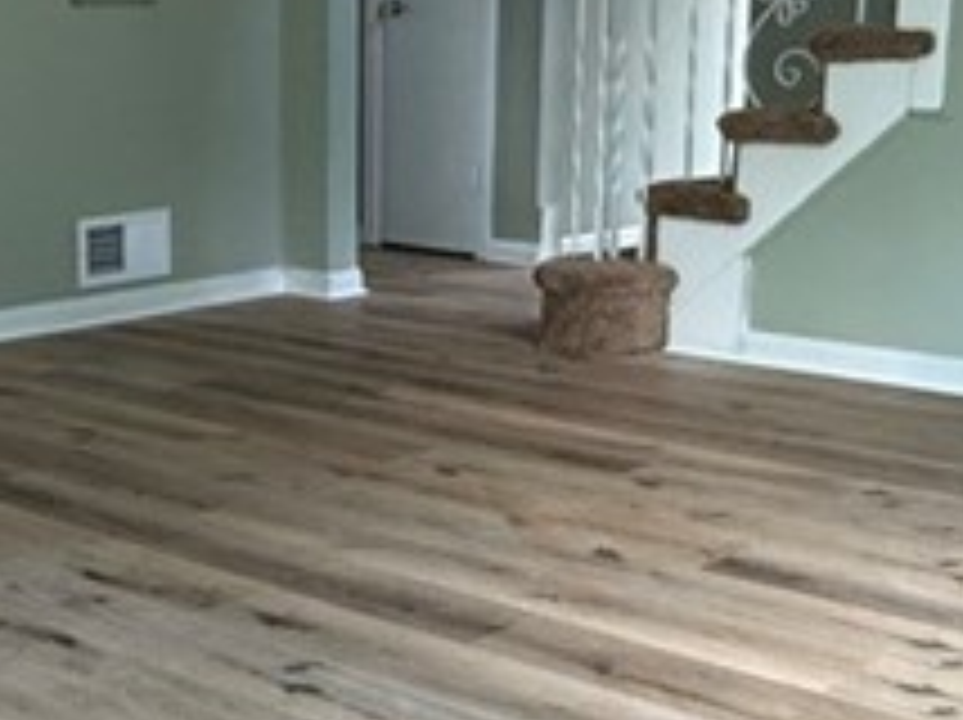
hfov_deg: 28.7
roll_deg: -0.2
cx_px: 270
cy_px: 382
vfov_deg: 21.9
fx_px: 1862
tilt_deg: -11.8
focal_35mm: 67
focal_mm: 2.22
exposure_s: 1/99
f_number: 2.2
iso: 250
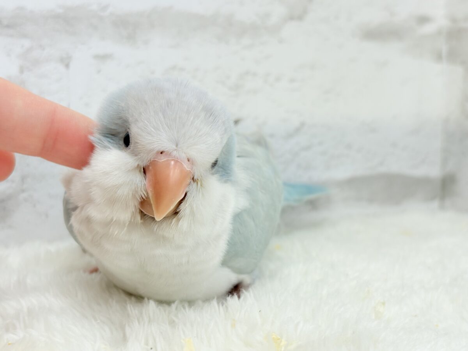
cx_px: 234
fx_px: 703
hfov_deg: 36.8
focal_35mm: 52
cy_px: 176
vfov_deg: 28.0
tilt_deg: -7.4
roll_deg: +0.3
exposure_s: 1/100
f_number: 1.6
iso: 64
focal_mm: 5.96
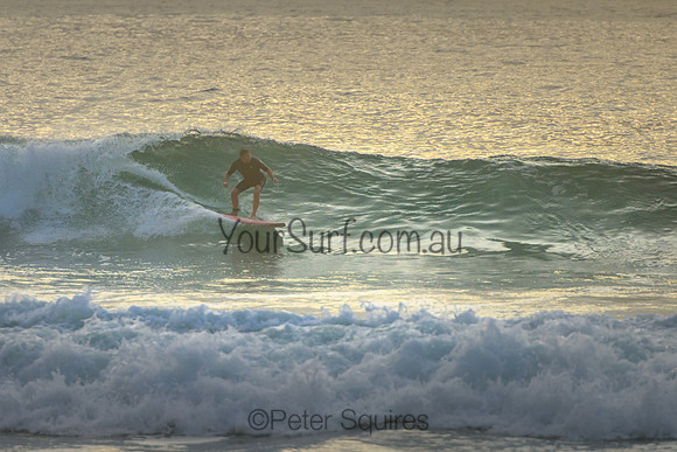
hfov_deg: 3.7
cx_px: 278
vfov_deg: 2.5
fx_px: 10341
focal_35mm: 550
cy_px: 211
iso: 640
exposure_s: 1/2000
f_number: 5.6
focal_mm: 400
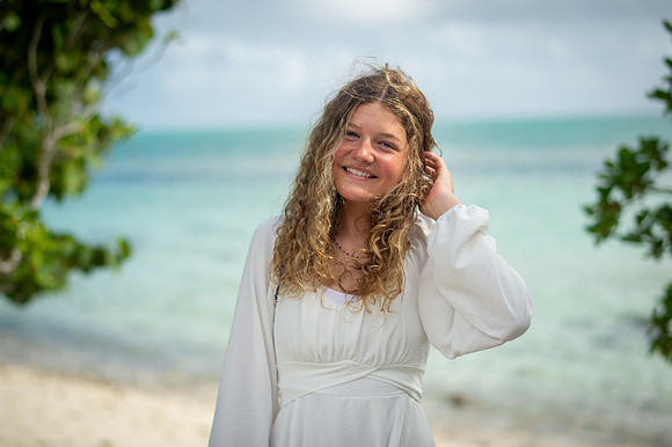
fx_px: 1082
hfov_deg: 34.5
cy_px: 224
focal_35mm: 58
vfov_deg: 23.4
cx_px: 336
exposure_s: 1/1250
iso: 200
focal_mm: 58
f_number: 2
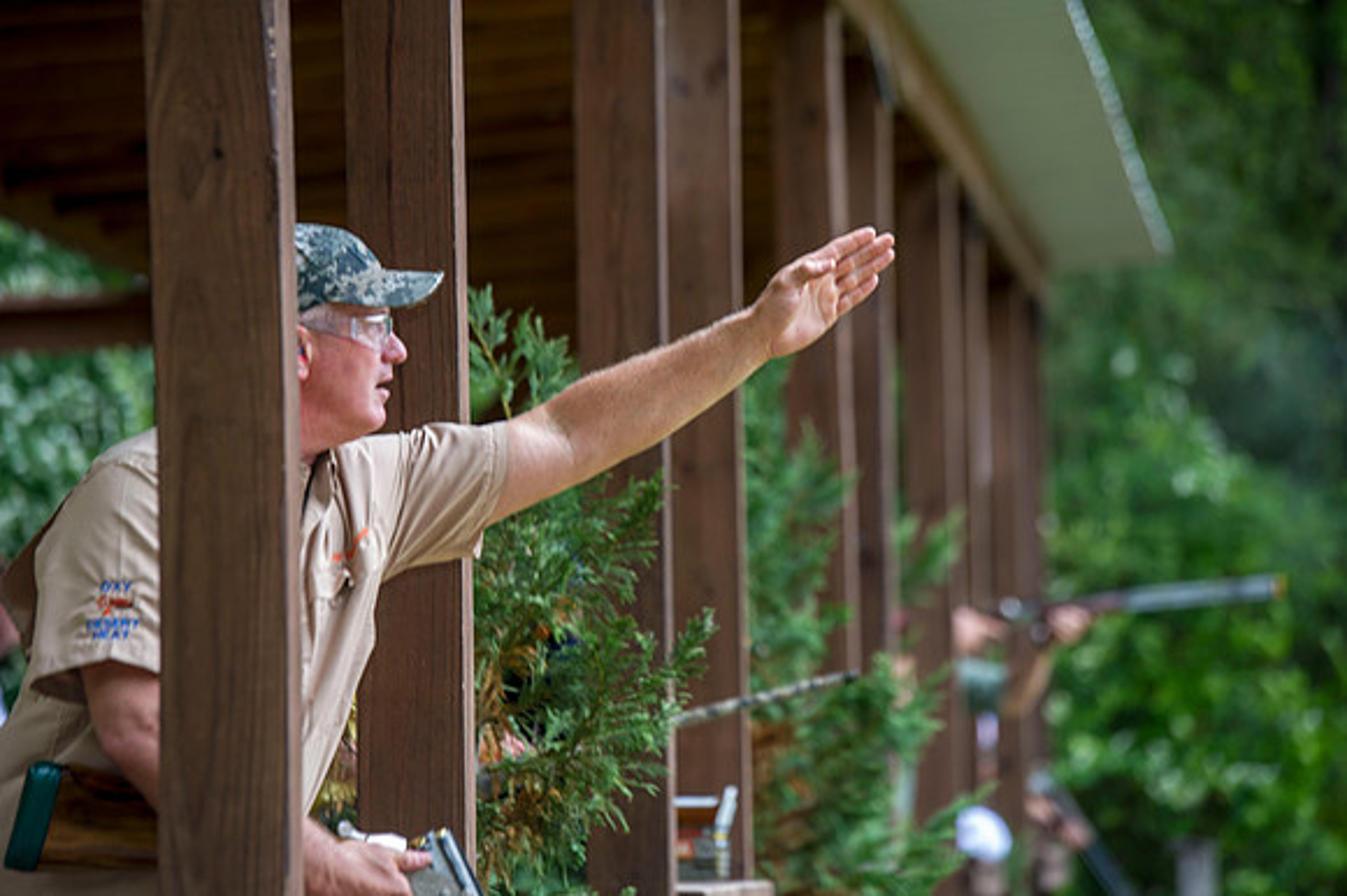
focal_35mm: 175
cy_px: 448
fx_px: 6544
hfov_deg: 11.8
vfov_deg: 7.8
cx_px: 674
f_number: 3.5
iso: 200
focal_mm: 175
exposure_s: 1/80
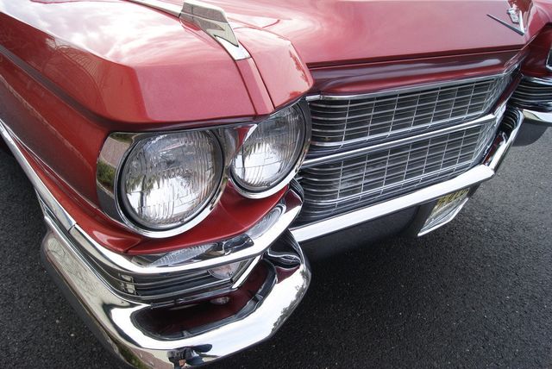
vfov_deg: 48.0
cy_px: 184
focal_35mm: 27
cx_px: 276
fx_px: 414
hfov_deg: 67.3
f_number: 8
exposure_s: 1/60
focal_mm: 18
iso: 100
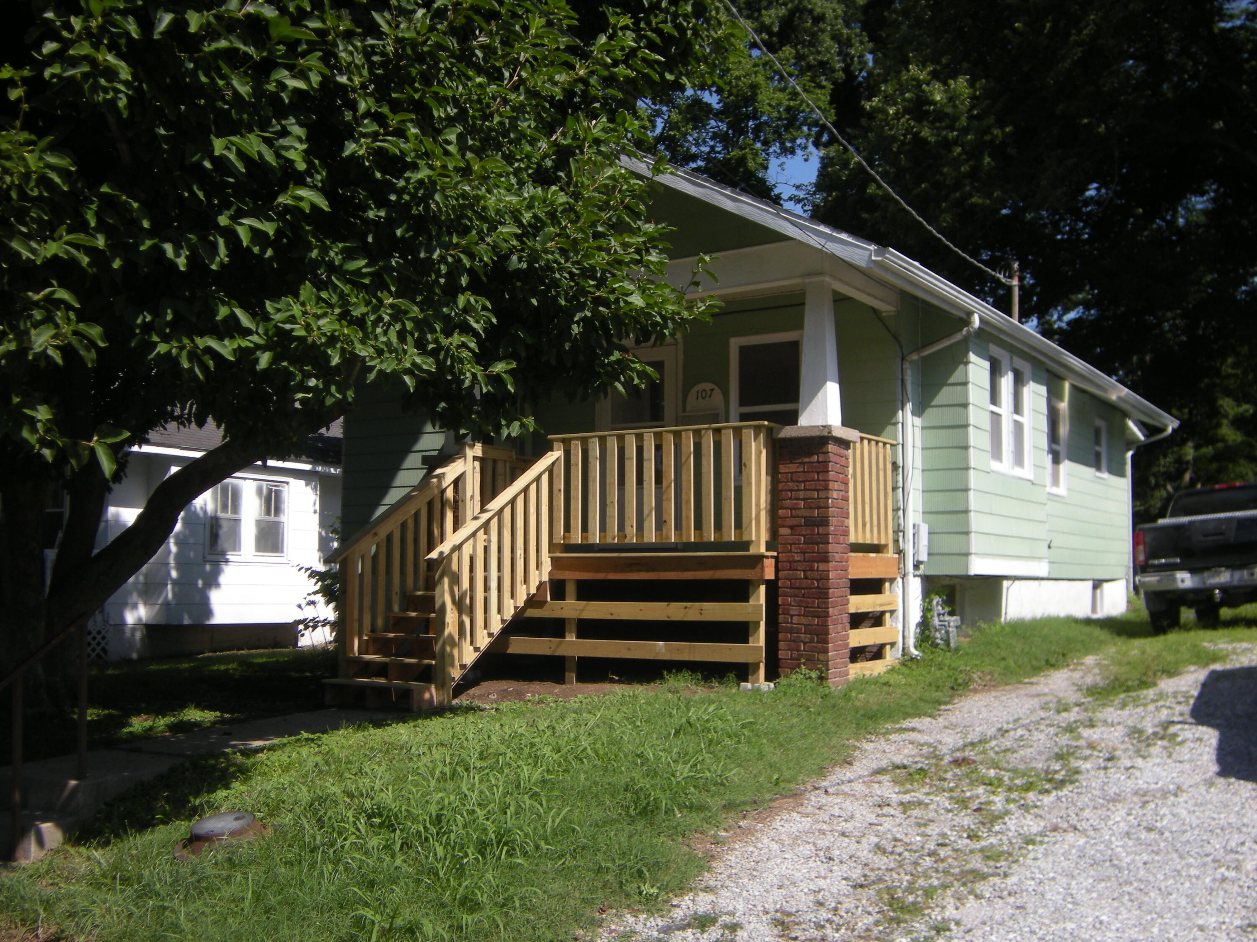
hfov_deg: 49.0
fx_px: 1380
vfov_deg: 37.7
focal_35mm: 38
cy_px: 471
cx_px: 628
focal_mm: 6.3
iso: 64
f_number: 6.4
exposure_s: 1/223
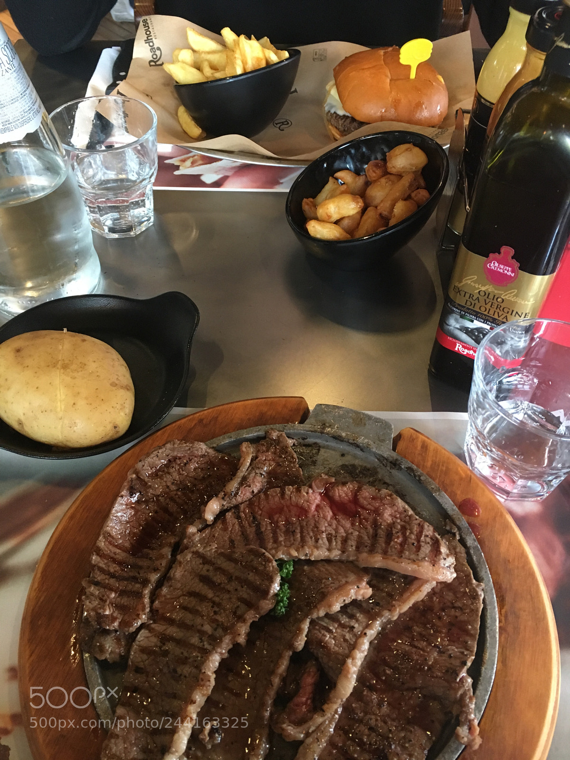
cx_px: 285
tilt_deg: -49.0
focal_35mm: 29
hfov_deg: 48.2
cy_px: 380
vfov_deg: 61.7
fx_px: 637
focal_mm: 4.15
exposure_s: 1/33
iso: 200
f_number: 2.2
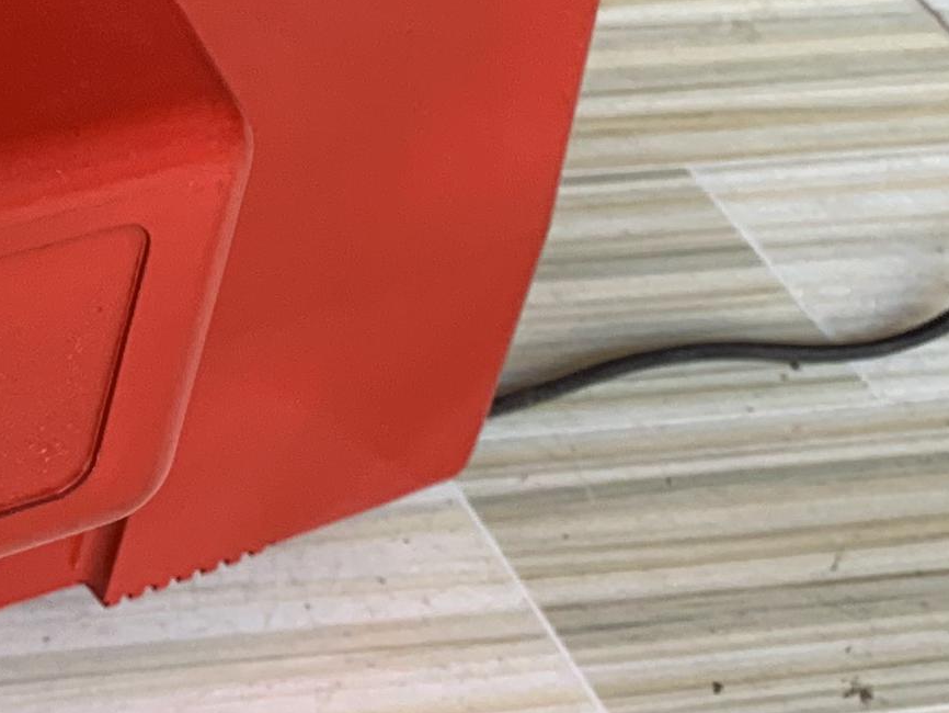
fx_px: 3318
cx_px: -637
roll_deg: -8.6
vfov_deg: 12.0
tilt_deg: -29.8
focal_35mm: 121
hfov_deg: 14.7
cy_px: -155
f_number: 1.8
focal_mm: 4.25
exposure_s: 1/121
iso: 80
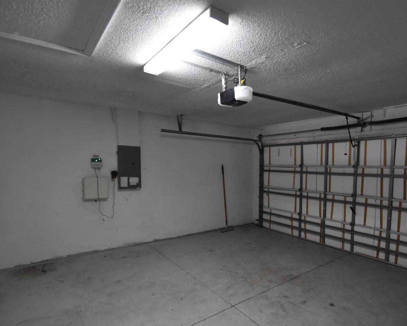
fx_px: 229
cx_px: 251
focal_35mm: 19
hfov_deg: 81.9
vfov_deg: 70.6
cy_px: 182
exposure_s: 1/60
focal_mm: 10
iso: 2800
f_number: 3.5
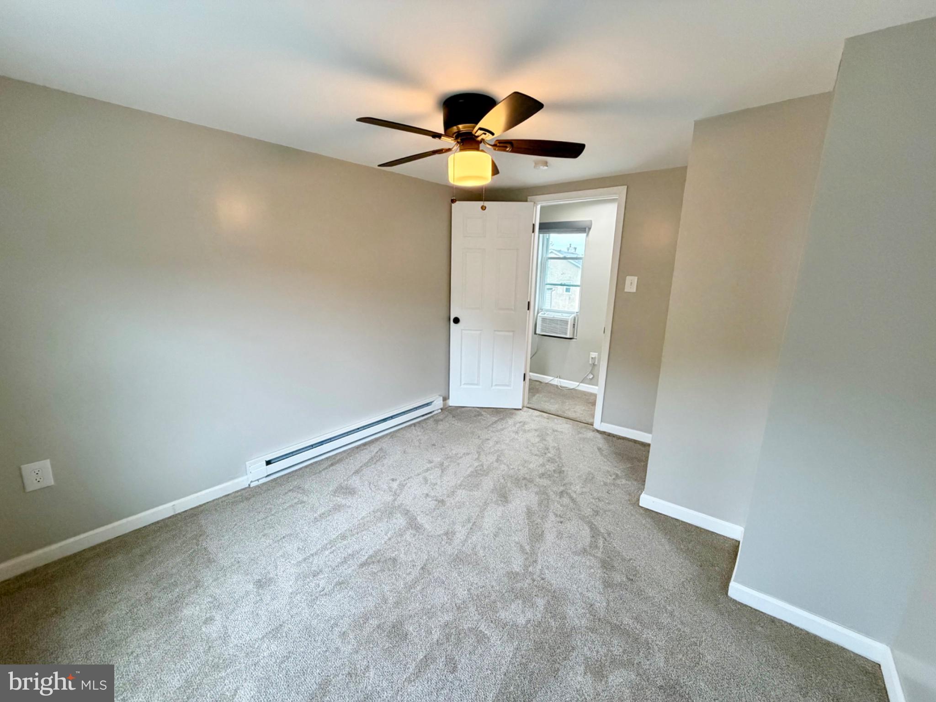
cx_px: 468
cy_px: 351
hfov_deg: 102.1
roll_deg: -1.6
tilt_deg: -13.3
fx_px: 379
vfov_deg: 85.7
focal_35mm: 14
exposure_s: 1/120
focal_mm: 2.22
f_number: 2.2
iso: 320
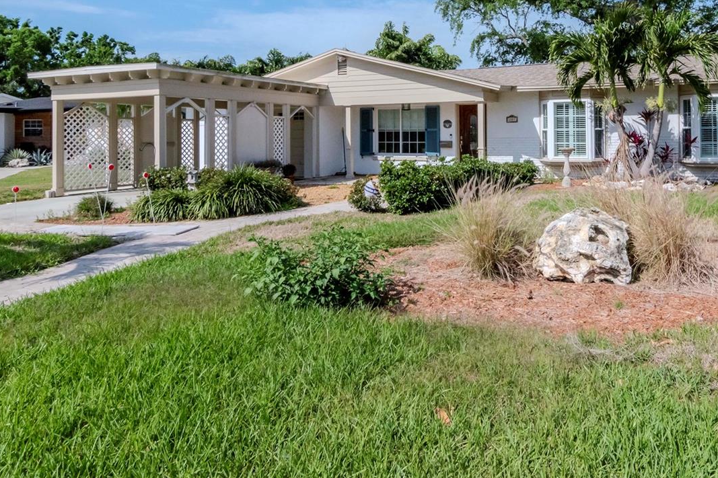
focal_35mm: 27
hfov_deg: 66.4
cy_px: 121
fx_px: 538
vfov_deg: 46.3
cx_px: 448
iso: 1000
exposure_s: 1/1250
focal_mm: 12
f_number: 16
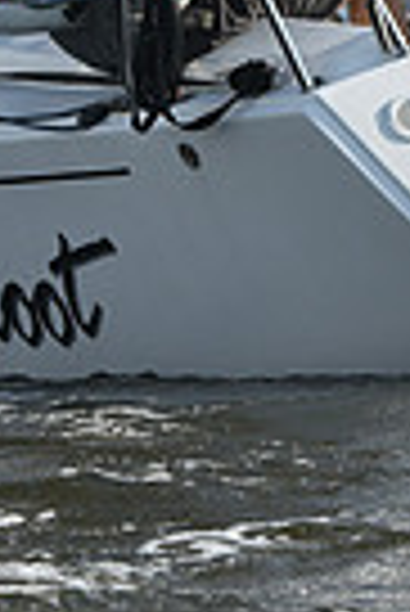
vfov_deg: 3.8
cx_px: 203
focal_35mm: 534
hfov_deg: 2.6
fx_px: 9099
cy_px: -128
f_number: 7.1
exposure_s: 1/1250
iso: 250
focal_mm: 125
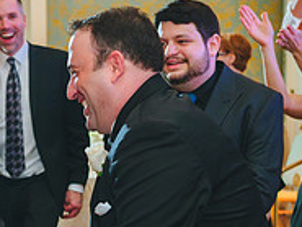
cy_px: 187
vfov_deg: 12.2
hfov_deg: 16.0
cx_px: 16
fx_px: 1056
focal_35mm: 121
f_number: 2.8
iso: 2000
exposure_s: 1/60
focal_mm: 38
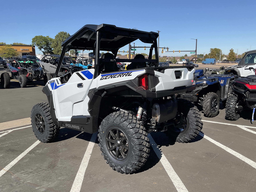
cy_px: 96
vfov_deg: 48.2
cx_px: 128
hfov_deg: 61.7
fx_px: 214
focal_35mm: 29
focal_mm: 3
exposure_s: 1/1984
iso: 16
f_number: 1.8
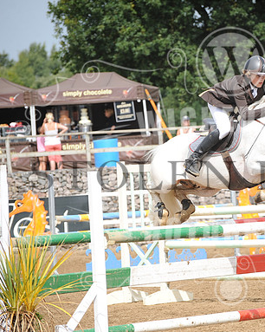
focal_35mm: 256
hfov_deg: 6.0
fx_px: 2512
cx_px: 231
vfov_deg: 7.6
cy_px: 166
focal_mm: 180
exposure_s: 1/1250
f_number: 5.6
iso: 320
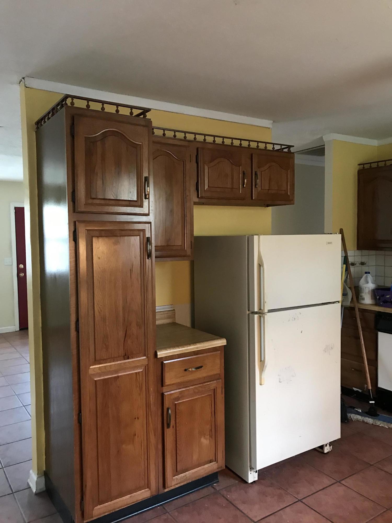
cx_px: 196
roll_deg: +0.4
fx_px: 423
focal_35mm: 28
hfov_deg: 49.7
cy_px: 262
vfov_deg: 63.4
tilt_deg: -3.1
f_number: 1.8
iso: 100
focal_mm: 3.99
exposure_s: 1/9
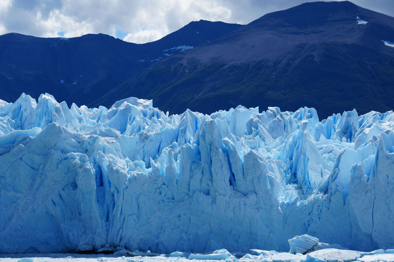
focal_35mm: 105
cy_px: 131
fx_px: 1149
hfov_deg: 19.5
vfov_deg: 13.0
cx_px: 197
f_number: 10
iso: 100
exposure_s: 1/400
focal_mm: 105
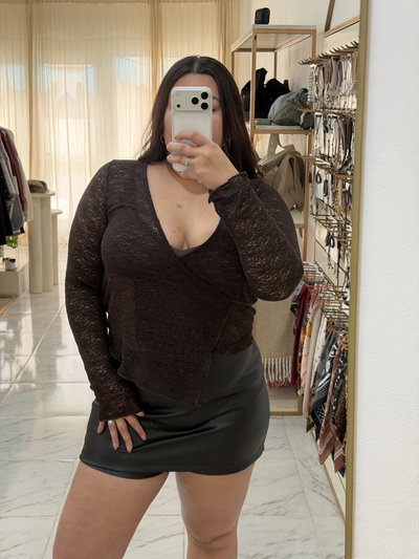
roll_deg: -0.2
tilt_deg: -11.7
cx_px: 210
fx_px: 774
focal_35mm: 48
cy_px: 280
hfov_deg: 30.3
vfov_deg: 39.6
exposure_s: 1/50
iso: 80
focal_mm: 6.76
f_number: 1.78
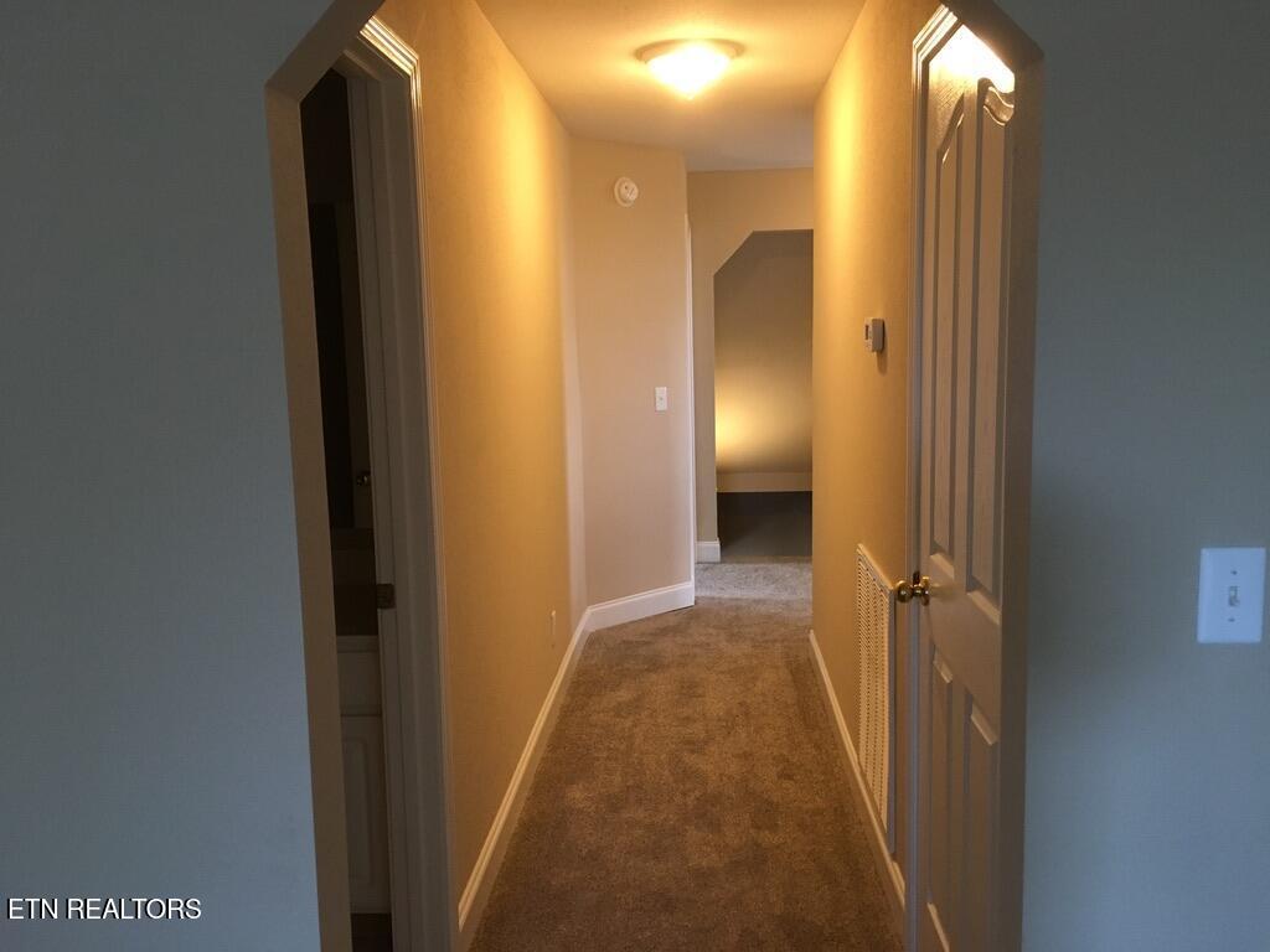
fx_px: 1064
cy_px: 476
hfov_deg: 61.7
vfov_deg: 48.2
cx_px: 635
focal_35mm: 29
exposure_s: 1/30
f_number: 2.2
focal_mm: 4.15
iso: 125
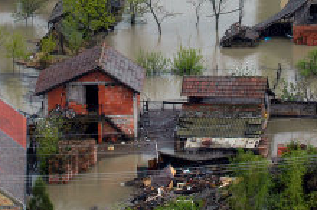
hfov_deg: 6.2
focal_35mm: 334
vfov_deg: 4.1
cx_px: 223
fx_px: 2937
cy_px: -41
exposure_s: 1/160
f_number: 6.3
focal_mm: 80
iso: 200
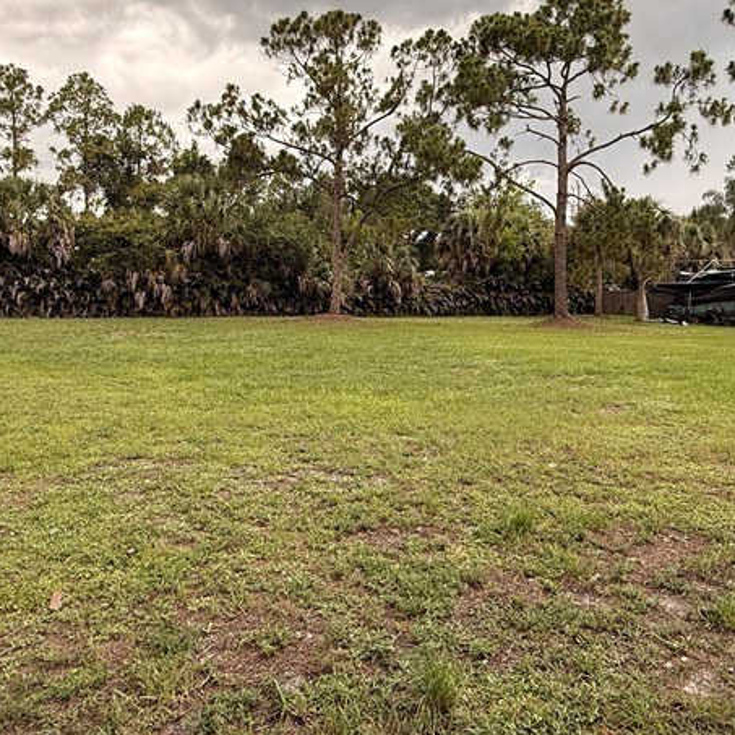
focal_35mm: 28
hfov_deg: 57.0
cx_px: 425
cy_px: 323
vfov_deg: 57.1
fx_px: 673
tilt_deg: -2.9
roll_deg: -0.2
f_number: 2.2
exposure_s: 1/228
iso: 64
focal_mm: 2.22
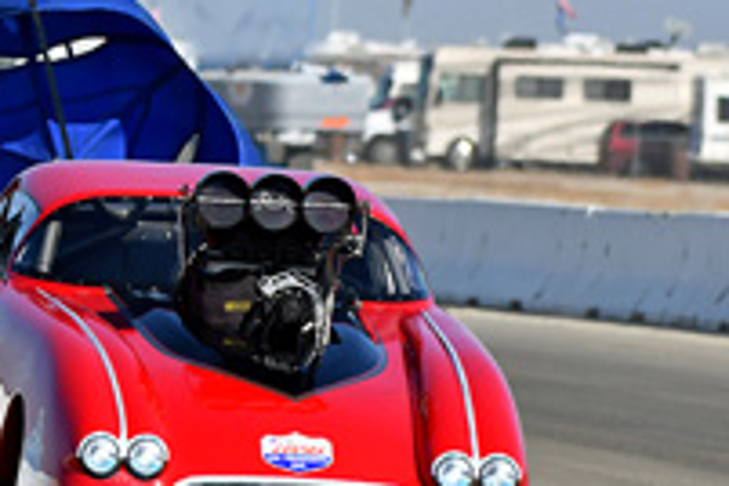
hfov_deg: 2.8
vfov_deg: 1.8
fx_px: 15146
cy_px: 207
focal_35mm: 748
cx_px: 127
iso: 160
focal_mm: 200
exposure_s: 1/1250
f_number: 5.6
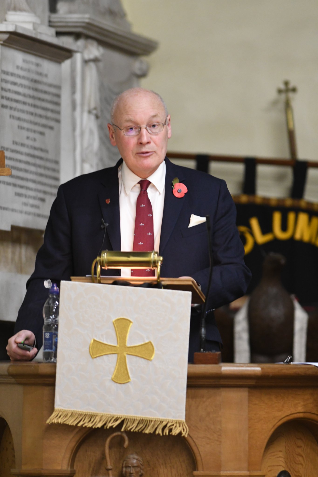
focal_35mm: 450
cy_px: 238
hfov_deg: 3.1
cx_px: 159
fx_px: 5963
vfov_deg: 4.6
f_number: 3.2
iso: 3200
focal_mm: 300
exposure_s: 1/125
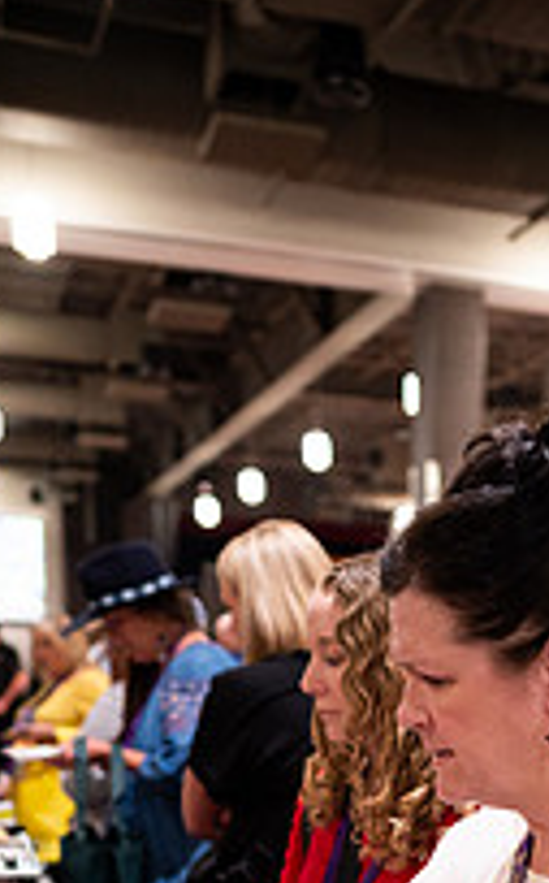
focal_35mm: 54
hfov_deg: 23.3
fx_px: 1296
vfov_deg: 33.3
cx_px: 484
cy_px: 948
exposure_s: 1/200
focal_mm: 24
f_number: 1.8
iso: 1250
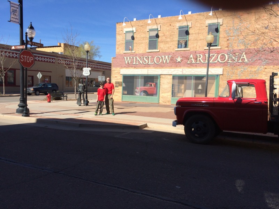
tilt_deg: -7.0
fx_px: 234
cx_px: 140
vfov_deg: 48.2
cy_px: 104
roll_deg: -0.4
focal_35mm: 29
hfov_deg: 61.7
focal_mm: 4.15
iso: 32
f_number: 2.2
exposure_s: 1/1580
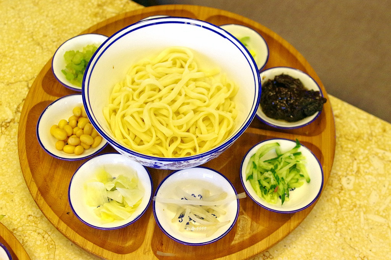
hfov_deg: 42.8
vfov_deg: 29.2
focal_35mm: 46
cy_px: 130
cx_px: 196
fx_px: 499
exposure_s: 1/250
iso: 3200
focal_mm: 31
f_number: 4
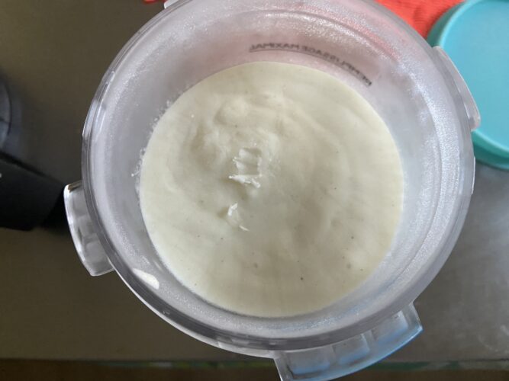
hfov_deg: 67.3
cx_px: 254
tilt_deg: -78.7
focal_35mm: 26
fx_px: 382
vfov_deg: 53.0
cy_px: 190
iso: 500
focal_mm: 4.25
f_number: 1.8
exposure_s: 1/51
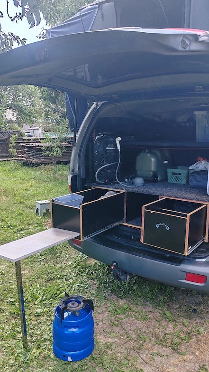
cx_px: 106
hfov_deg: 38.9
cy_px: 186
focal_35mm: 30
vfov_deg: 64.3
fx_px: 296
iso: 50
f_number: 1.9
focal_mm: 6.12
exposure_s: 1/150
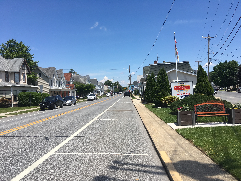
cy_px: 90
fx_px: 202
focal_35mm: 29
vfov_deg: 48.2
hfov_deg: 61.7
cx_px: 120
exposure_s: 1/1709
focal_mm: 4.15
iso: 25
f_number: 2.2
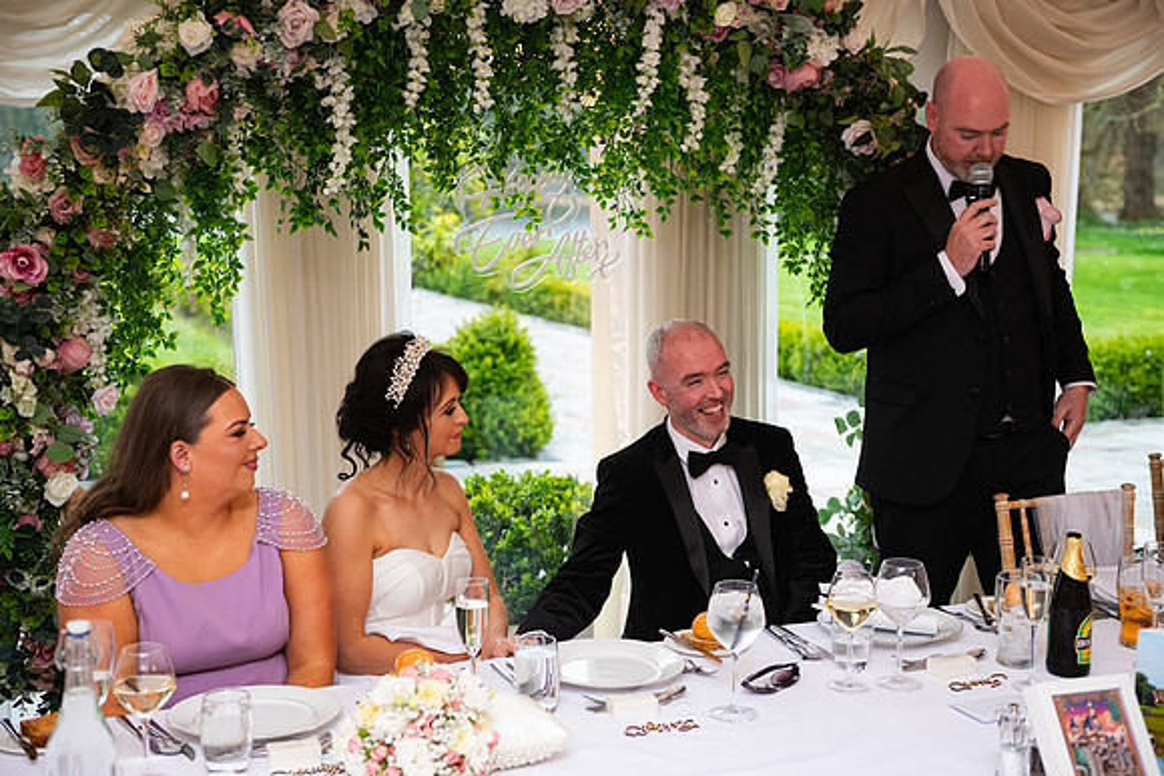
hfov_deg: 38.2
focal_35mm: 52
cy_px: 388
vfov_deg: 26.0
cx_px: 582
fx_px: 1682
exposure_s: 1/160
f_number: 3.5
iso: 1000
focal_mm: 52
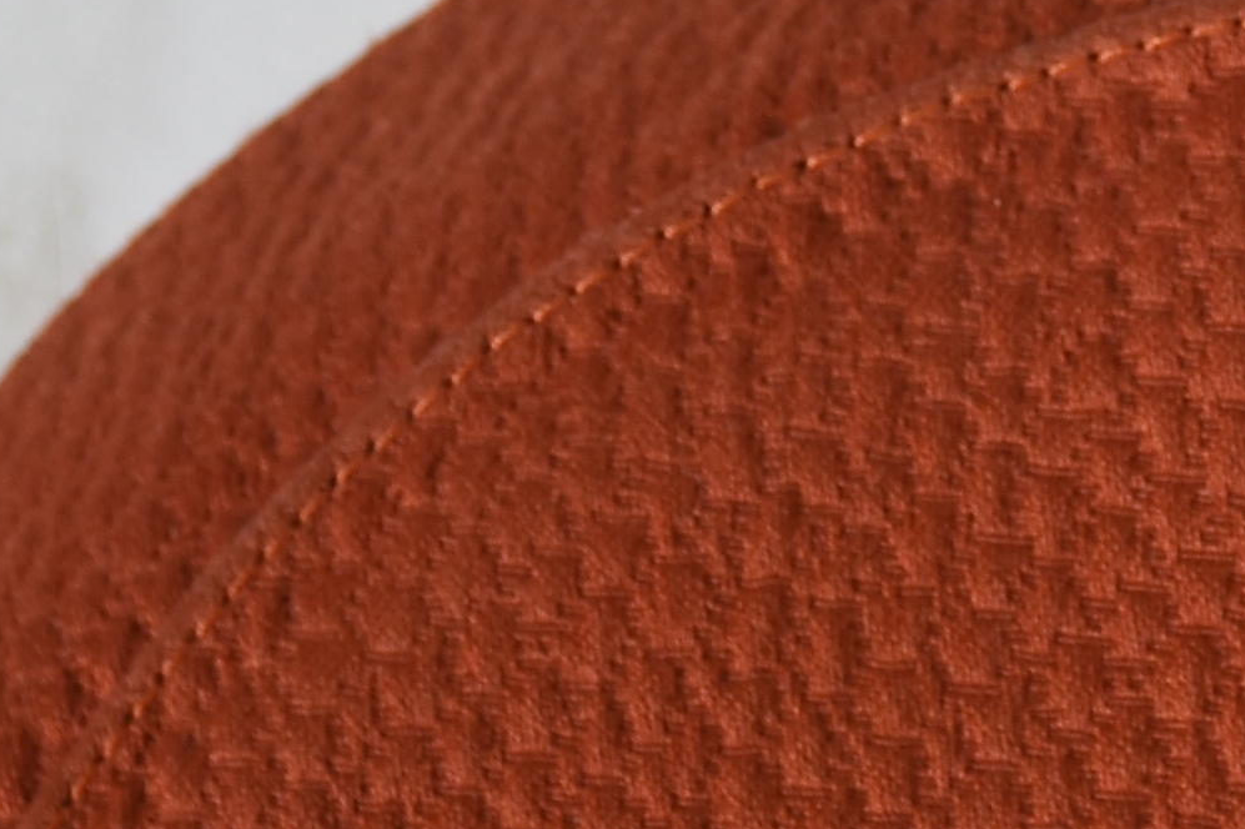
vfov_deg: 4.5
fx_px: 10613
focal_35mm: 307
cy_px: -125
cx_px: 1911
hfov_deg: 6.6
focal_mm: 34
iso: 200
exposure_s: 1/60
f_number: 5
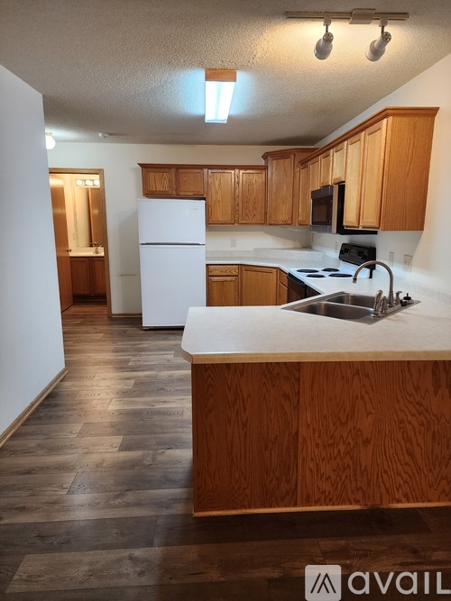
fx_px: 400
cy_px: 300
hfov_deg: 58.9
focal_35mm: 23
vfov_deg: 73.9
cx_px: 226
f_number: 1.8
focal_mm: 6.4
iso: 200
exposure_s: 1/120
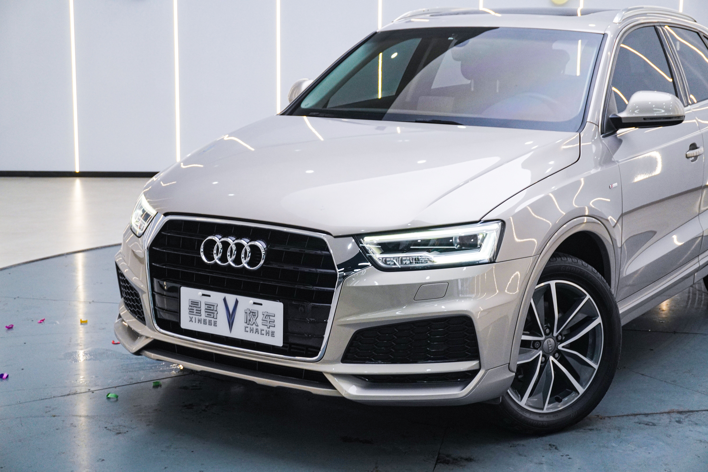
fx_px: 1121
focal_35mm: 57
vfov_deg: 23.8
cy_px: 236
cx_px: 354
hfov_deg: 35.1
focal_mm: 38
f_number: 6.3
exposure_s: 1/80
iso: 800
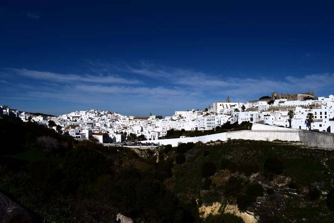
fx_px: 250
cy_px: 112
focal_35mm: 27
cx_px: 167
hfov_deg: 67.4
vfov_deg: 47.9
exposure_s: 1/1000
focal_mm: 18
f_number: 13
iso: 200
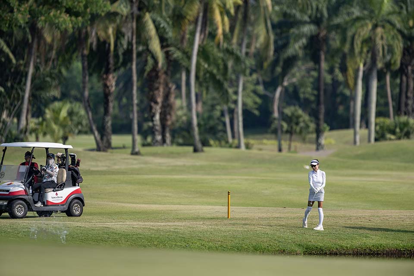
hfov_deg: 5.2
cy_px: 138
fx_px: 4600
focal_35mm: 400
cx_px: 207
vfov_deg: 3.4
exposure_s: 1/2500
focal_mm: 400
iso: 180
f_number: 2.8
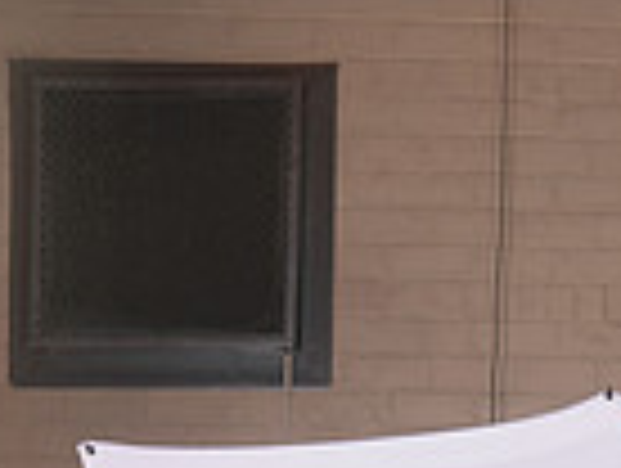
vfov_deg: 15.0
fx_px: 1348
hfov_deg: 25.3
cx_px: 536
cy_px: 1008
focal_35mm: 75
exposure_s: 1/200
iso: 100
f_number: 5
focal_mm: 24
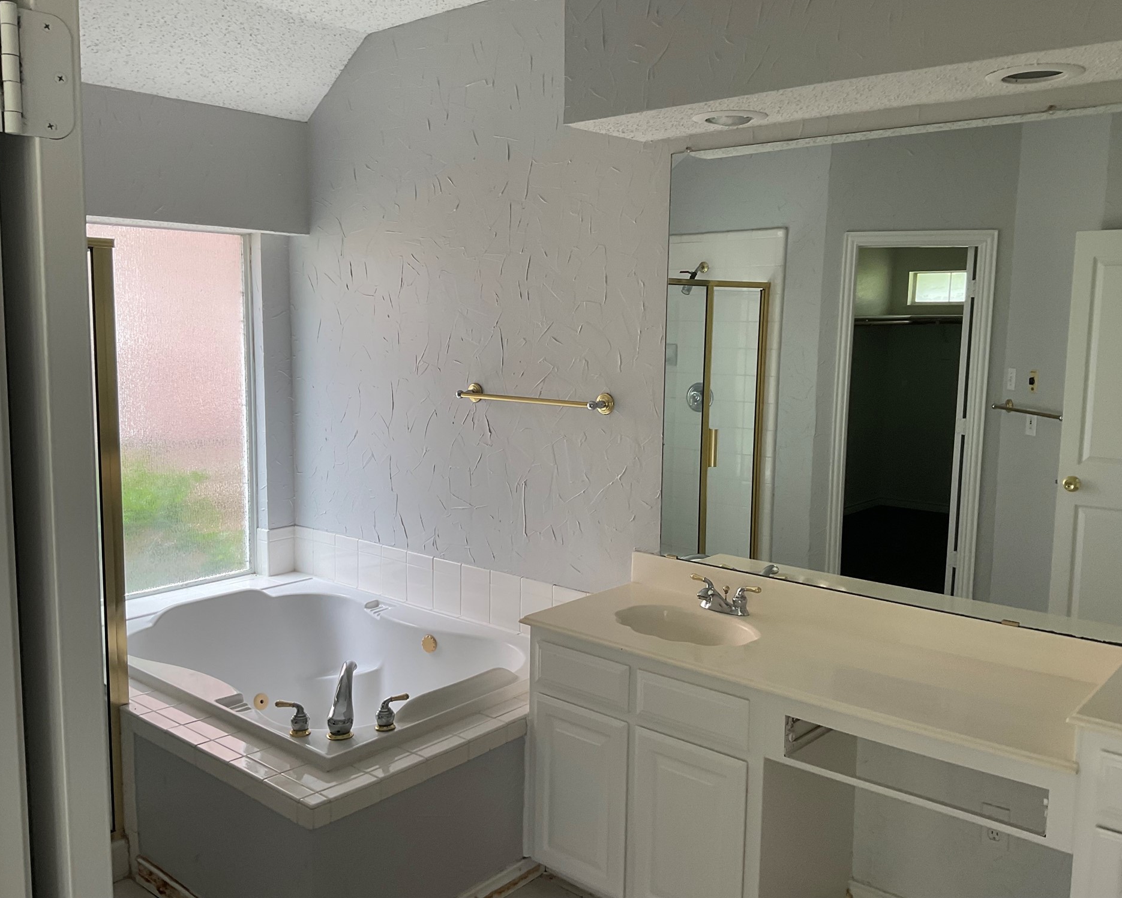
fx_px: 1029
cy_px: 438
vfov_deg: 47.1
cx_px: 551
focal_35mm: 31
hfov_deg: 57.2
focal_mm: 3
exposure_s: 1/120
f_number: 1.8
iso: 40
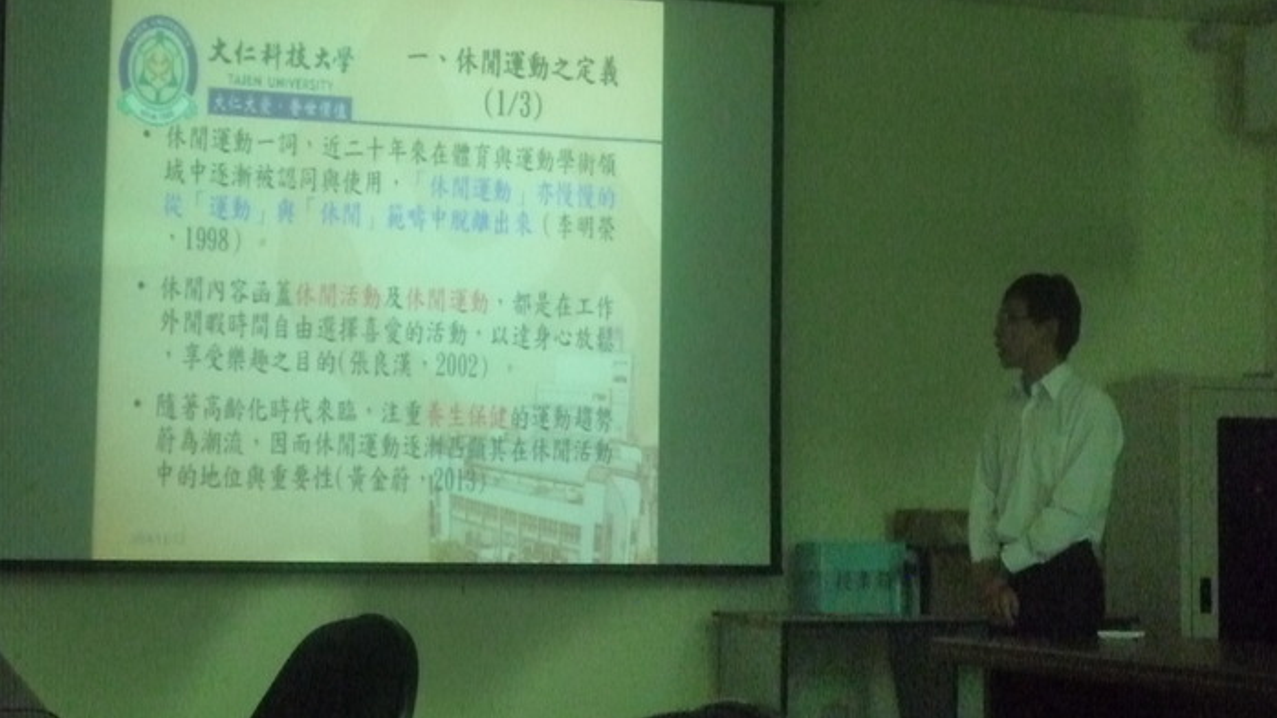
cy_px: 349
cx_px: 638
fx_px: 2370
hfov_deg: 30.2
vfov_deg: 17.2
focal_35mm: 70
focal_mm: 11.3
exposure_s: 1/60
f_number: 4.9
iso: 2500
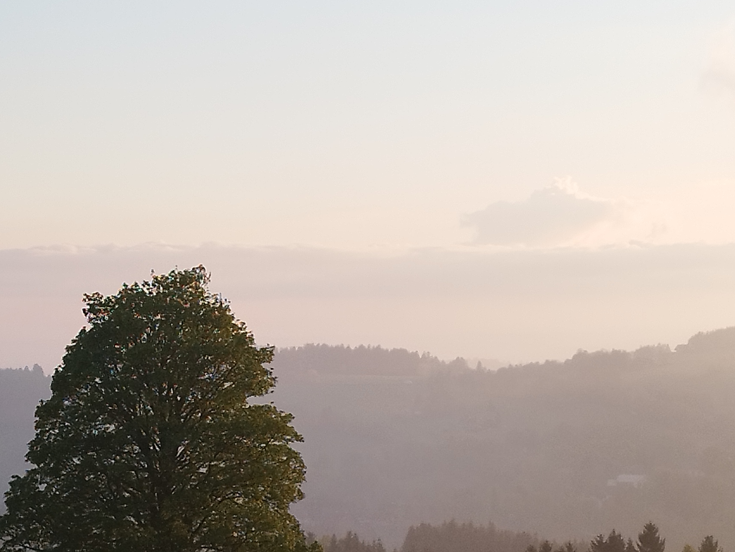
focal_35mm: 56
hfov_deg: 32.9
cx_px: 99
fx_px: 1189
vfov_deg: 25.7
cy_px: 442
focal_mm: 5.89
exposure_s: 1/252
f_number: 1.89
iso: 50
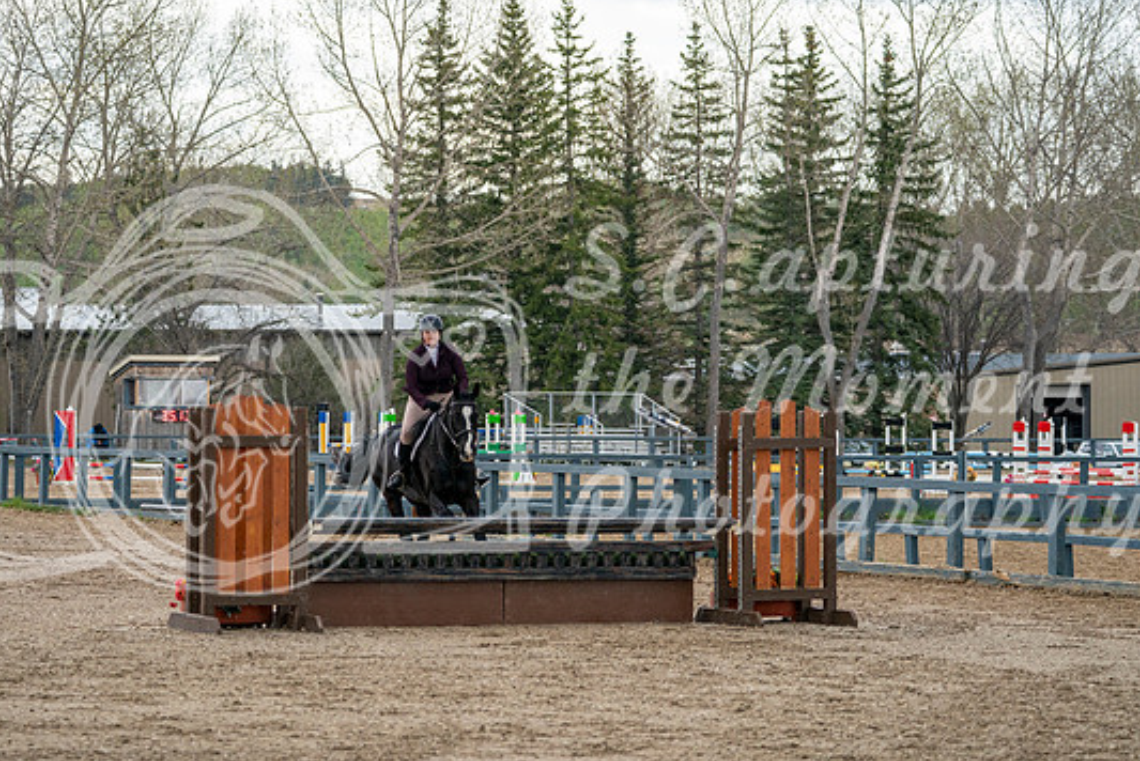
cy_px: 390
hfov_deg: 13.8
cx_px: 526
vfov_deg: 9.2
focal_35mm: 149
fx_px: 4721
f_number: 5.6
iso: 1250
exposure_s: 1/1250
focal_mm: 137
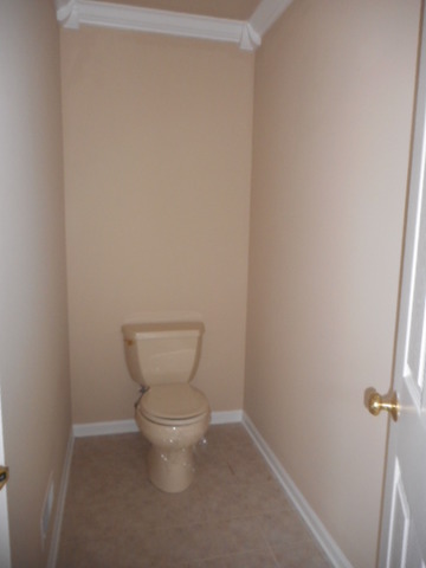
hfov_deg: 54.9
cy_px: 284
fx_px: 410
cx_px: 213
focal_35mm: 25
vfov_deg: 69.4
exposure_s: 1/25
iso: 200
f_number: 3.7
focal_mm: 4.5
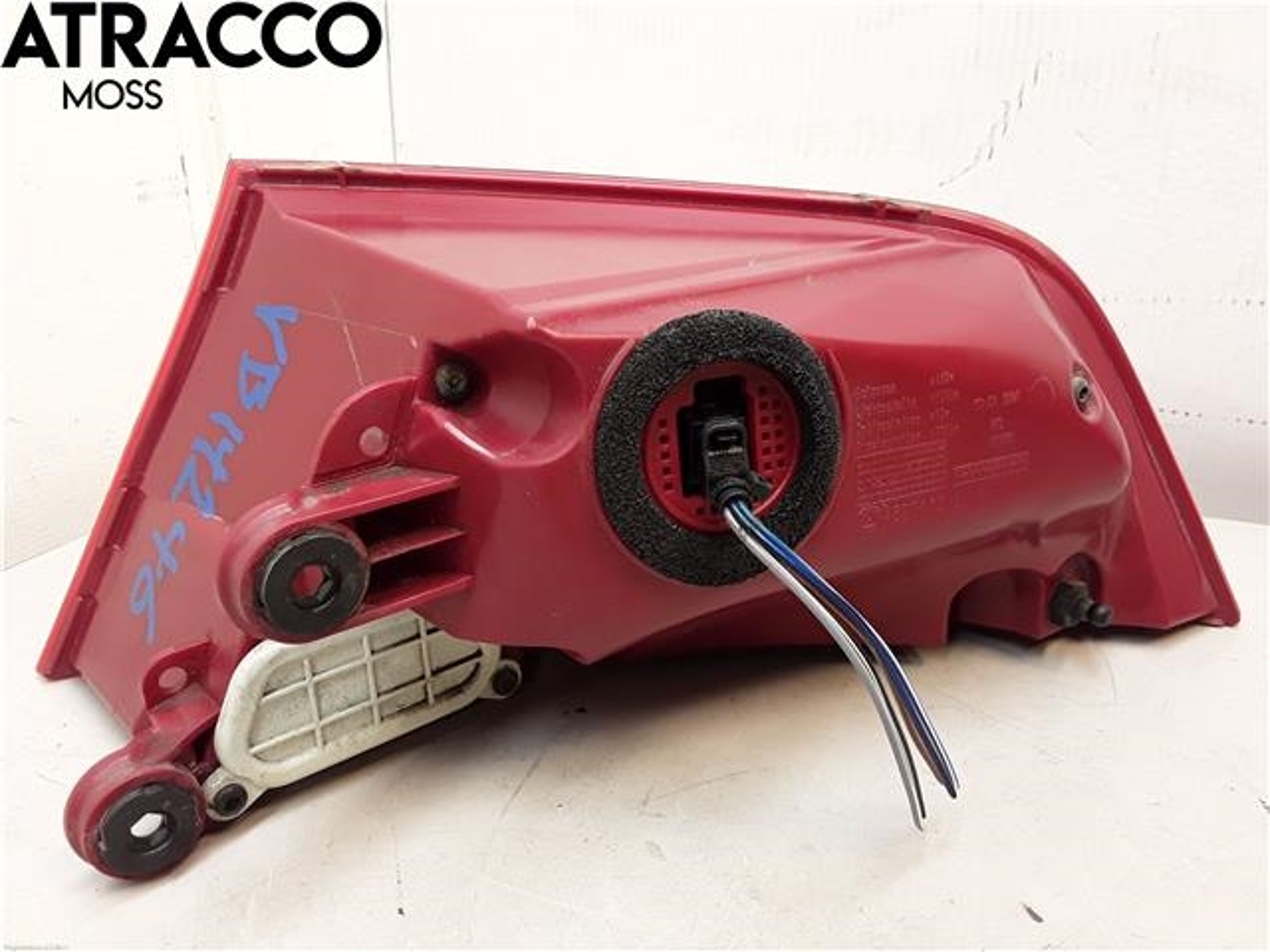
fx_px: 1027
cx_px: 635
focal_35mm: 28
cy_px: 476
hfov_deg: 63.4
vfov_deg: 49.7
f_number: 1.9
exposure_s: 1/50
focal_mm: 2.91
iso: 50
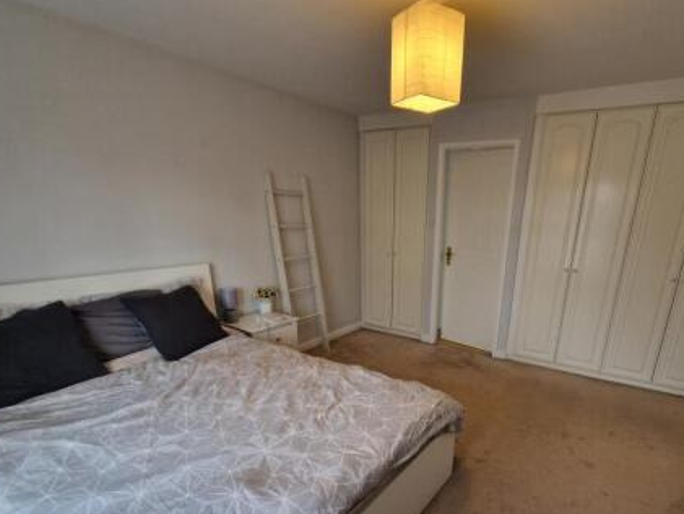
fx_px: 356
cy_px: 344
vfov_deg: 69.5
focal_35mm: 18
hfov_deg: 87.0
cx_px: 399
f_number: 2.2
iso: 200
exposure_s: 1/50
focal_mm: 2.2
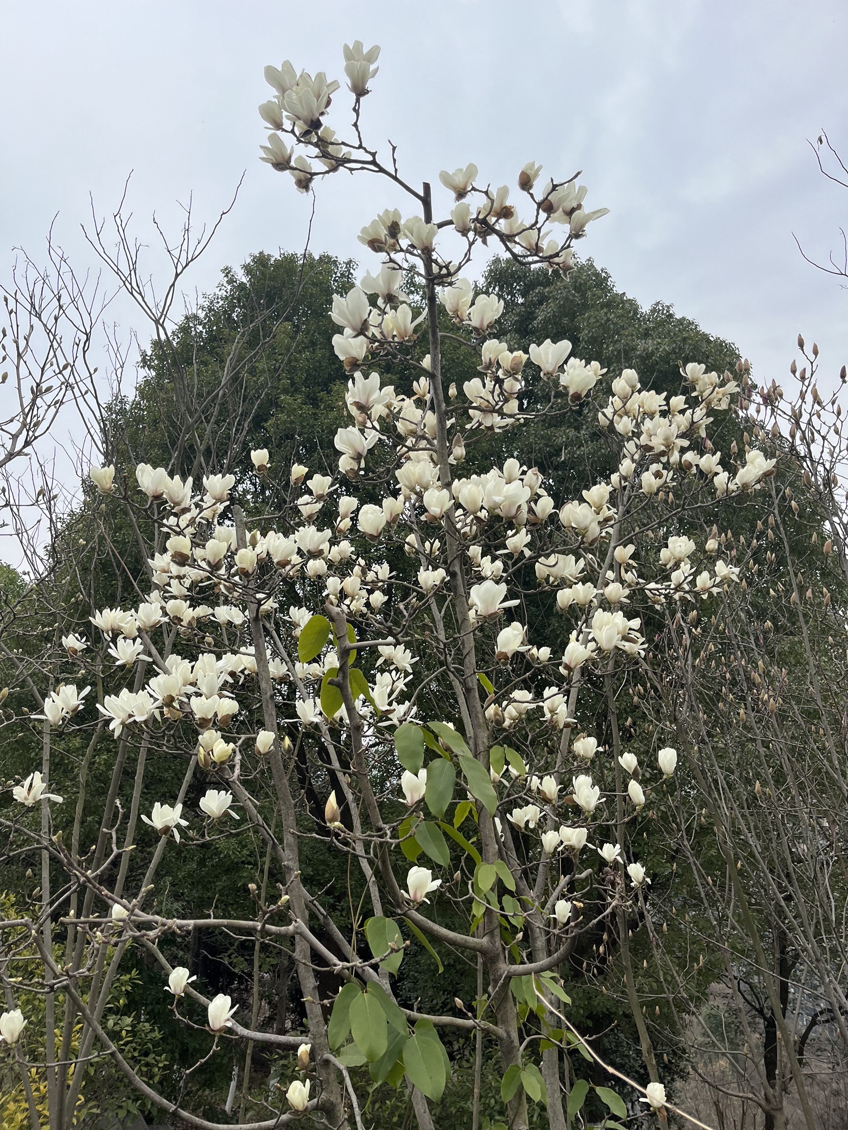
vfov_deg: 67.3
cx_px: 424
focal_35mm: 26
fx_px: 849
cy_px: 565
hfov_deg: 53.1
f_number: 1.6
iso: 50
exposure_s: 1/906
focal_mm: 5.1
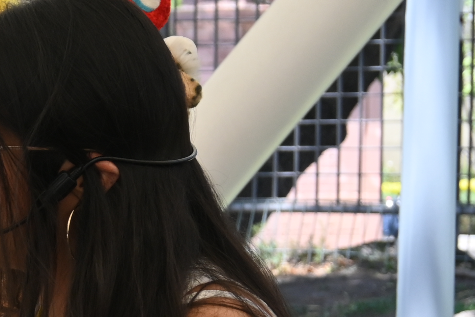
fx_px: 3523
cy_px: 276
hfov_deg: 7.5
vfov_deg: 5.1
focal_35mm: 267
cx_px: -285
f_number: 6
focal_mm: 45
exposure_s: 1/250
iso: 250
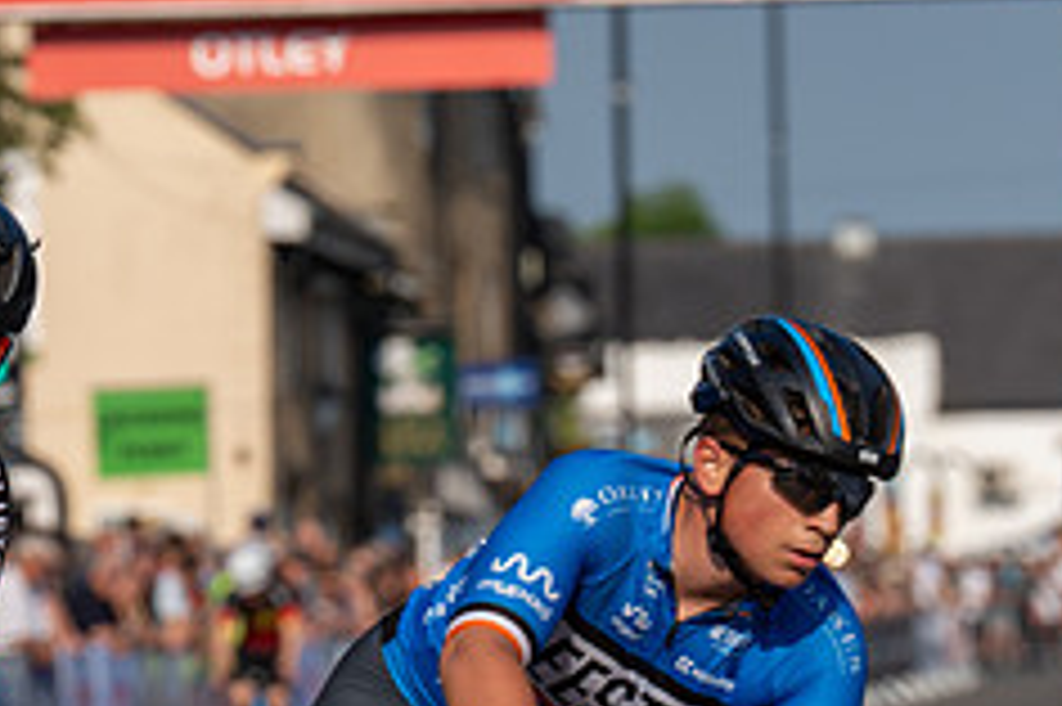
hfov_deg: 4.6
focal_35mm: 448
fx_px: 13206
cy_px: 416
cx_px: -50
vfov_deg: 3.1
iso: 160
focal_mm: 182
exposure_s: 1/1000
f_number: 6.3
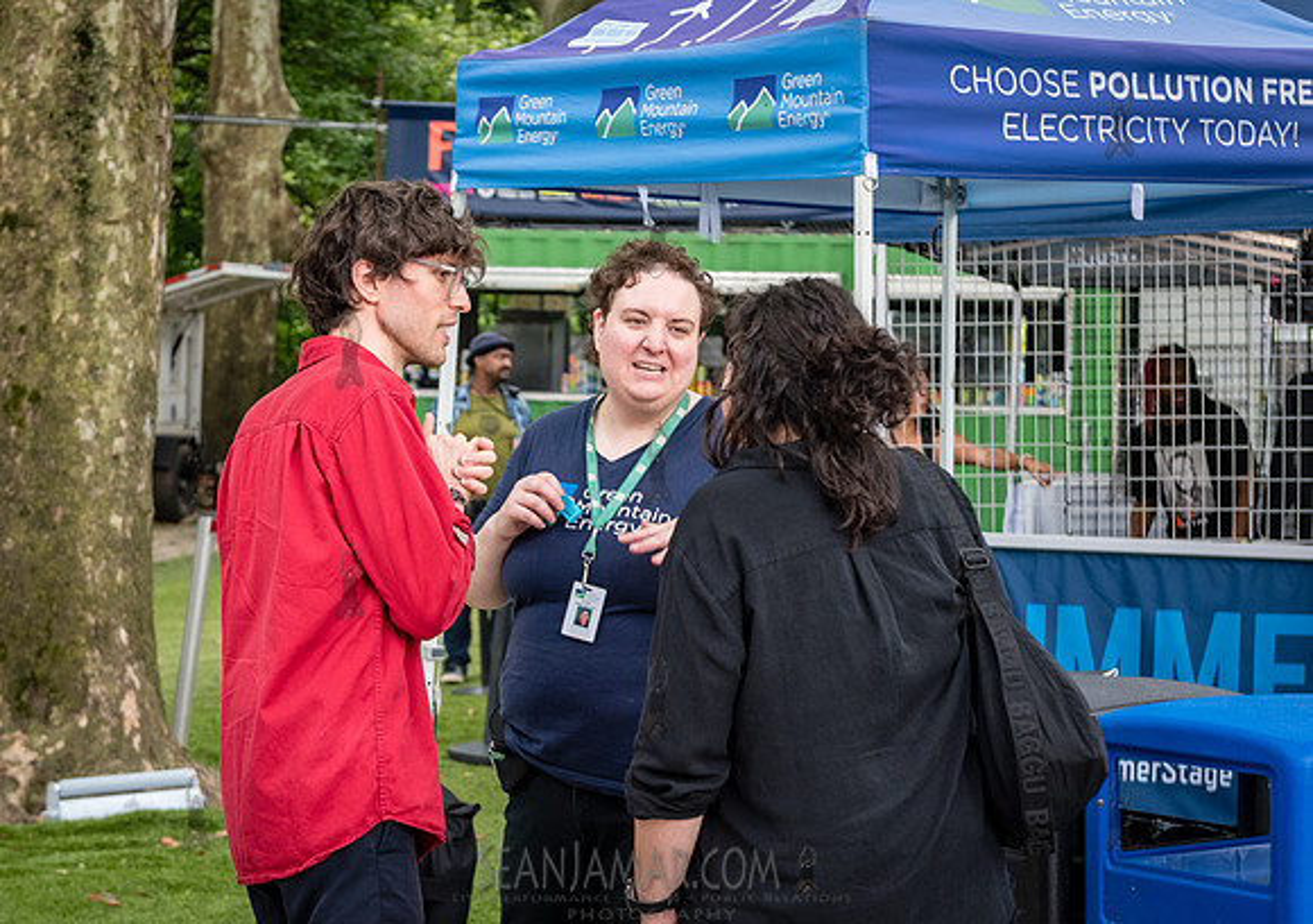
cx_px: 571
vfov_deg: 15.9
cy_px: 498
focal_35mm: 89
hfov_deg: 22.5
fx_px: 3303
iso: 1000
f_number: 4.5
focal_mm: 66
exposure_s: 1/200
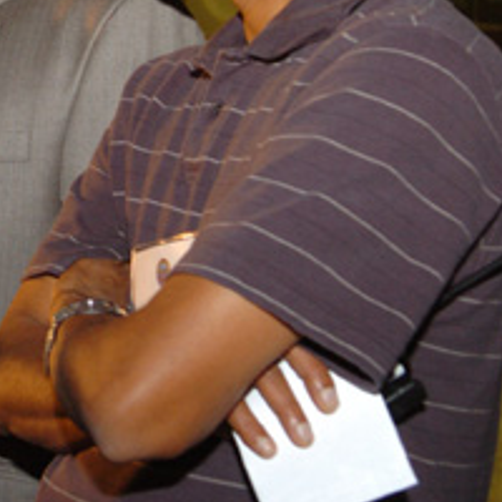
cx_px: -158
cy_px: 16
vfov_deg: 16.0
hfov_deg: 15.5
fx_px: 1756
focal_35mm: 107
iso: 400
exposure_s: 1/10
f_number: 3.5
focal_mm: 28
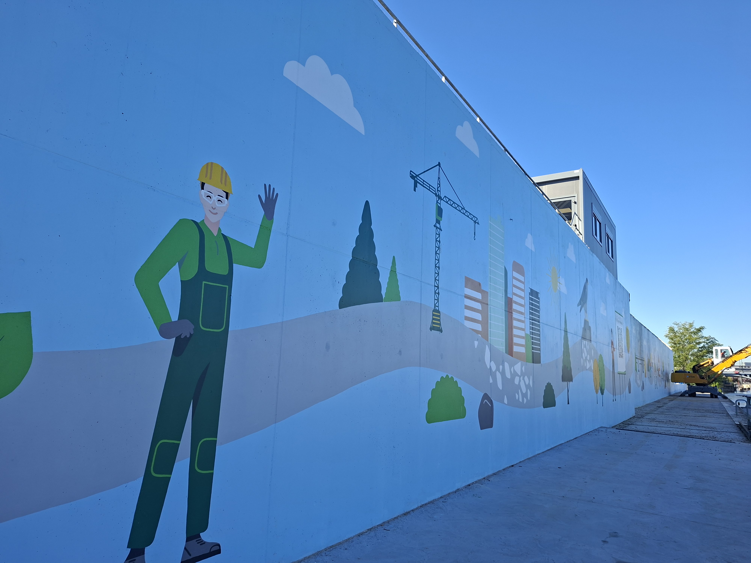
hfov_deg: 73.9
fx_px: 499
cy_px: 282
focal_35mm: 23
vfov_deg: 58.9
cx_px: 376
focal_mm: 5.54
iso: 50
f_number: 1.8
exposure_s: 1/730
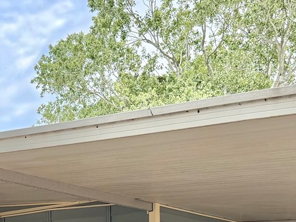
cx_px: 39
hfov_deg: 24.1
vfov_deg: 17.6
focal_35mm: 79
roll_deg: +1.7
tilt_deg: +3.2
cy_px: 284
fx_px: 676
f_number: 1.78
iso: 100
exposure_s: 1/1553
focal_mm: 6.76
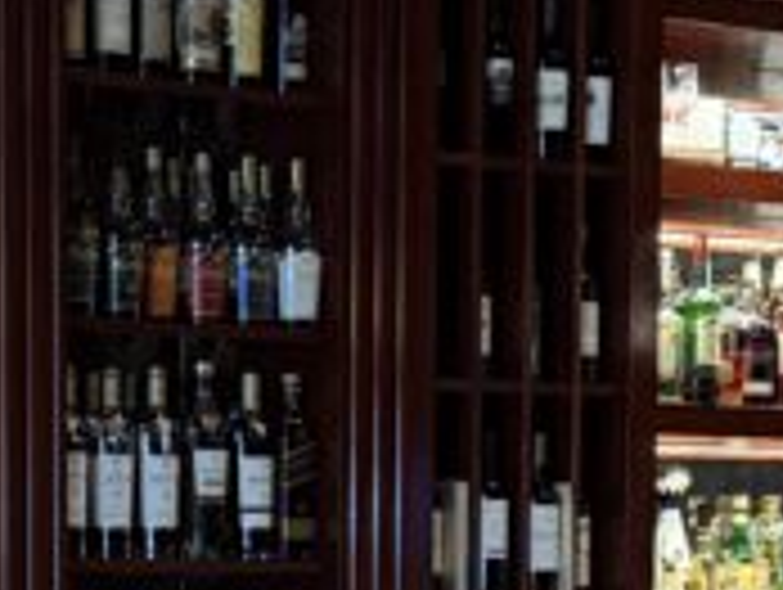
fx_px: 3194
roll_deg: +0.1
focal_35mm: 141
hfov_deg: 13.9
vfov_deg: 10.2
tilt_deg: -3.7
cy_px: 842
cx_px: 158
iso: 800
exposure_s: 1/40
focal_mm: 6.76
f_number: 1.78
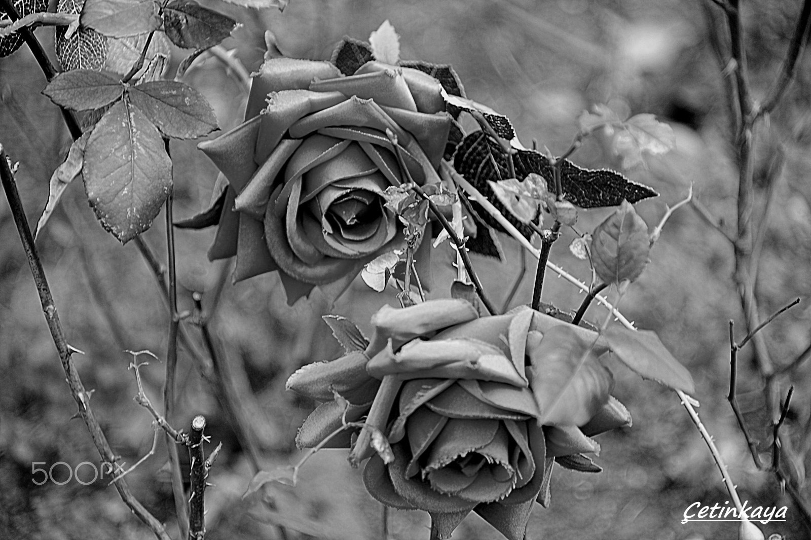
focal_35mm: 250
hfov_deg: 8.2
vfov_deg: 5.5
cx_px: 406
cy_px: 270
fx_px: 5629
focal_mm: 250
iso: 200
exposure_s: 1/25
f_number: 5.6
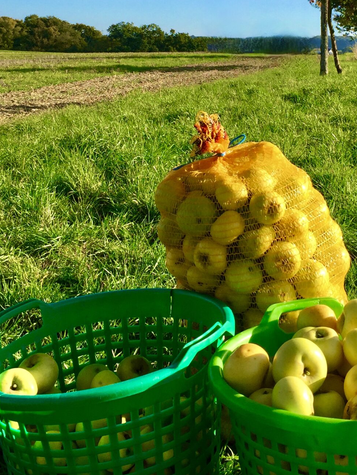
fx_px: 784
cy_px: 95
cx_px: 214
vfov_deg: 32.8
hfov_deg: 25.6
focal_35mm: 57
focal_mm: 4.15
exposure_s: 1/1464
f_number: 2.2
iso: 32
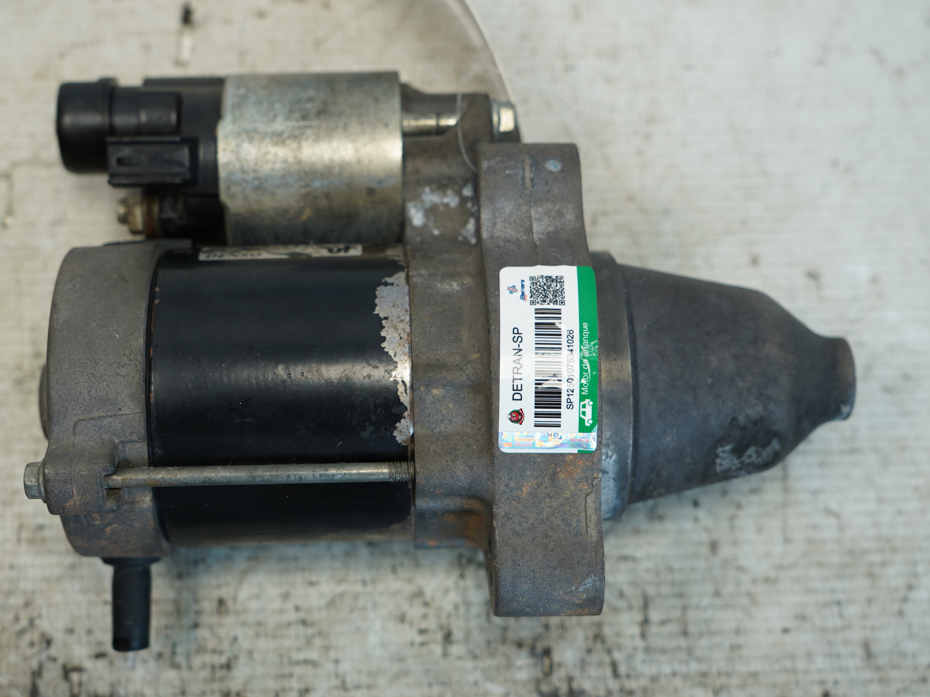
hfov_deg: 36.1
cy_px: 351
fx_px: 1424
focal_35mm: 53
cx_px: 426
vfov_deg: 27.5
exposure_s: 1/60
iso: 160
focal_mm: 32
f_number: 4
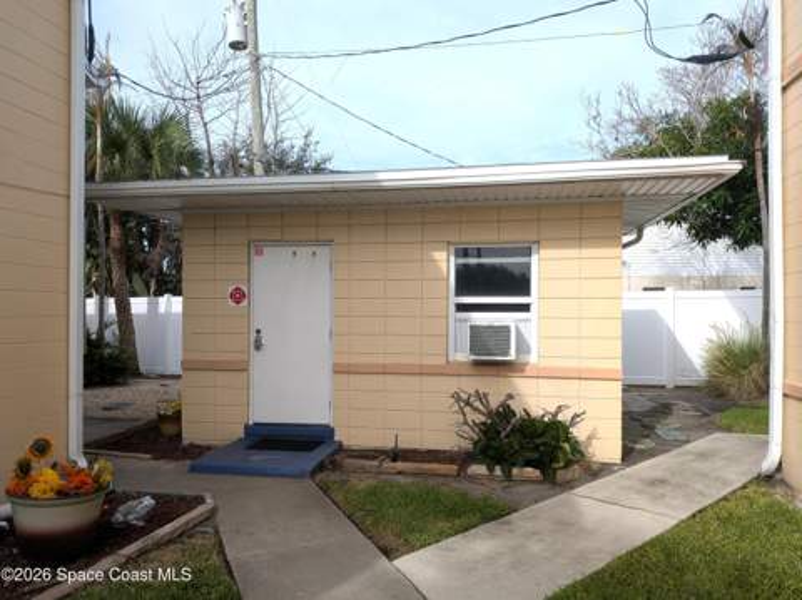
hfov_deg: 71.7
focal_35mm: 24
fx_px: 555
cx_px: 401
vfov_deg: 56.7
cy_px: 300
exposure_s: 1/1170
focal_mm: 4.53
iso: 29
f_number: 1.7
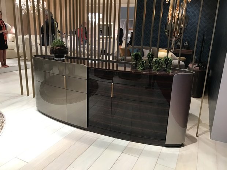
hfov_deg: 63.4
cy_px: 85
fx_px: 184
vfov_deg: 49.7
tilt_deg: -15.1
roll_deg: -3.0
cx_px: 114
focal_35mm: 28
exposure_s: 1/25
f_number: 1.8
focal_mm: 3.99
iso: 40
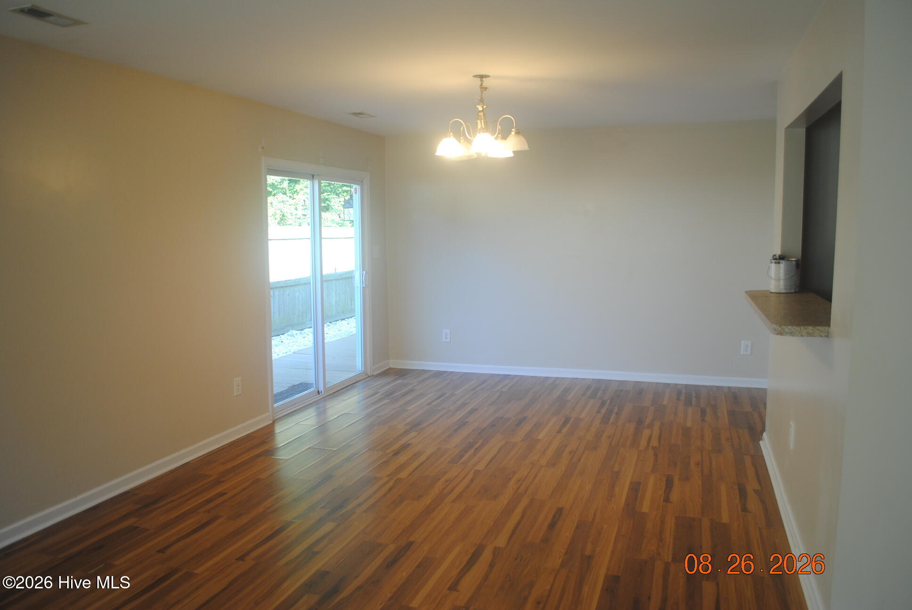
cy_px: 305
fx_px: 685
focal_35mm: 27
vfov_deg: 48.0
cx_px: 456
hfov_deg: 67.3
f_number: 3.5
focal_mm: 18
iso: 200
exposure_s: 1/40
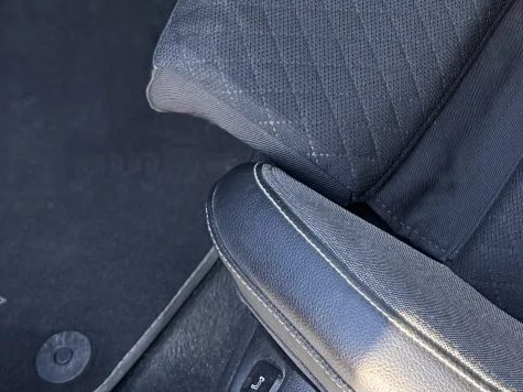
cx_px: 473
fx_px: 1465
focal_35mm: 97
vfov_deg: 13.4
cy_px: -347
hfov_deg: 19.8
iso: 64
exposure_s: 1/121
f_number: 1.8
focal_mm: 6.8
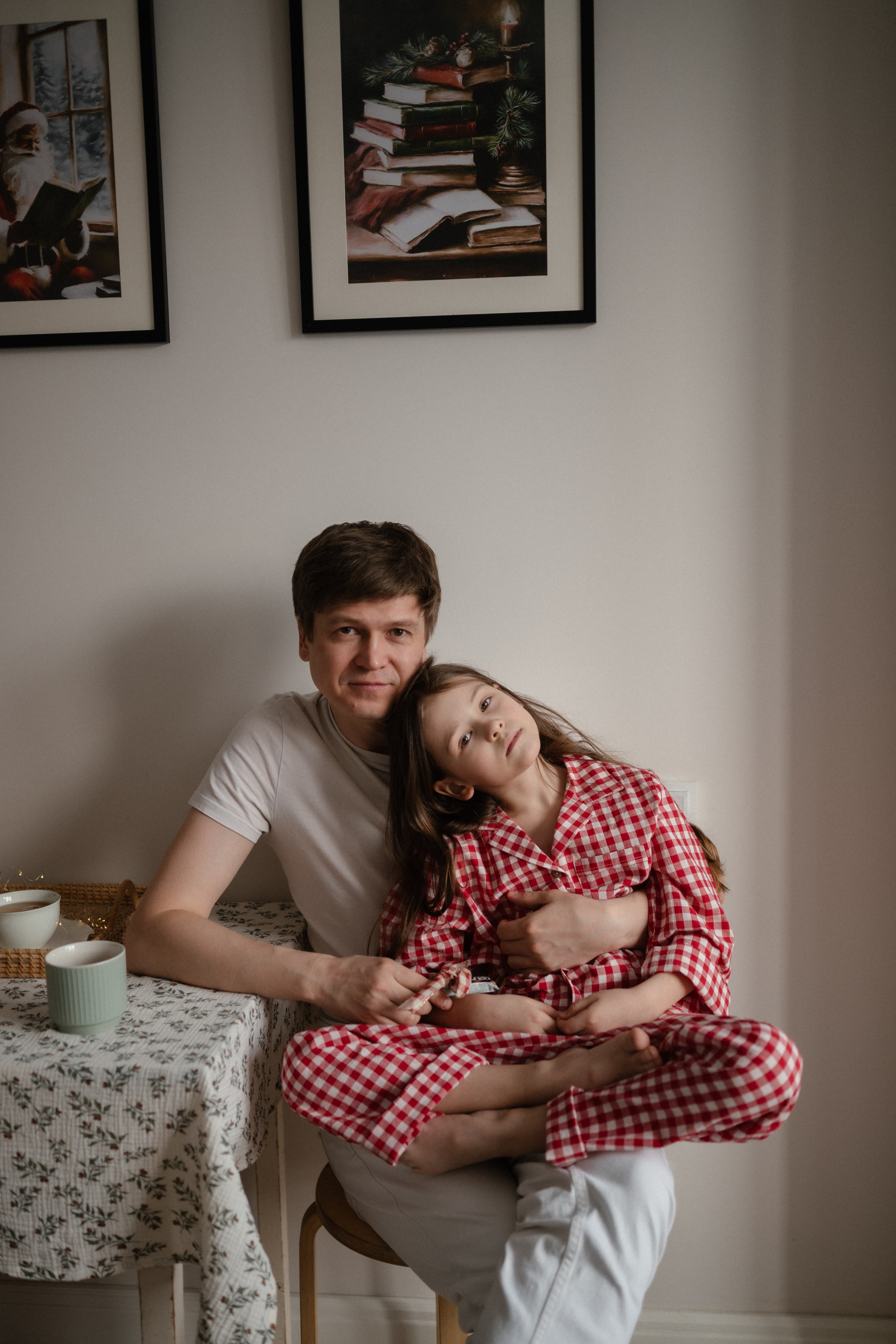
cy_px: 666
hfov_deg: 36.9
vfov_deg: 53.1
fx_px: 1344
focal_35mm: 36
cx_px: 438
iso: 250
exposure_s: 1/250
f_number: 1.8
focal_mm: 35
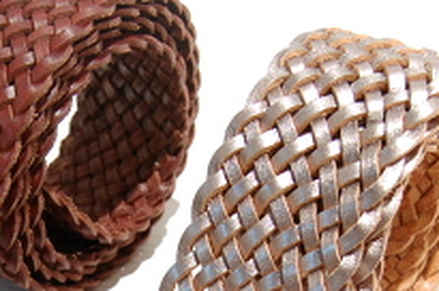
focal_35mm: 83
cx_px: 111
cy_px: 389
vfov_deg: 15.4
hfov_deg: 24.1
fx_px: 1016
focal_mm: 19
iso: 800
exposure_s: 1/50
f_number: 5.6
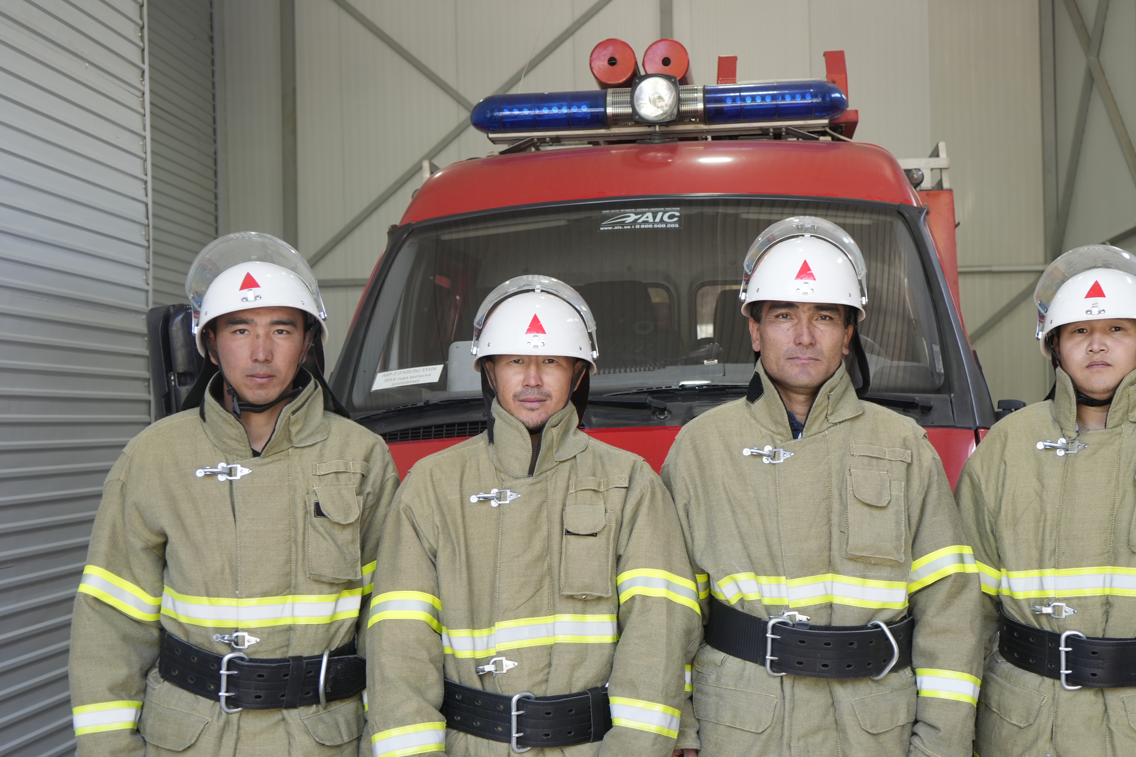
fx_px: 1515
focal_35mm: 48
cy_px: 437
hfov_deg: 40.9
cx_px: 684
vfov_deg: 28.0
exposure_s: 1/100
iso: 320
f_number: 4
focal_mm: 36
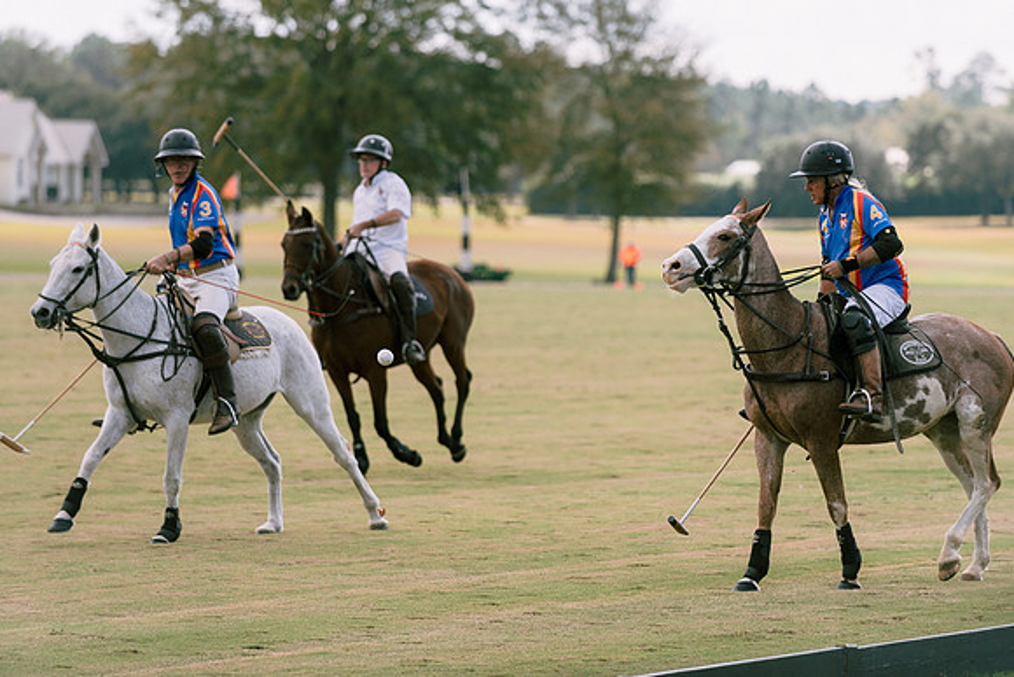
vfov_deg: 9.2
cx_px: 507
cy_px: 338
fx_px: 4226
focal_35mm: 150
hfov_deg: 13.7
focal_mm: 150
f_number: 4
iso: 200
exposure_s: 1/3200
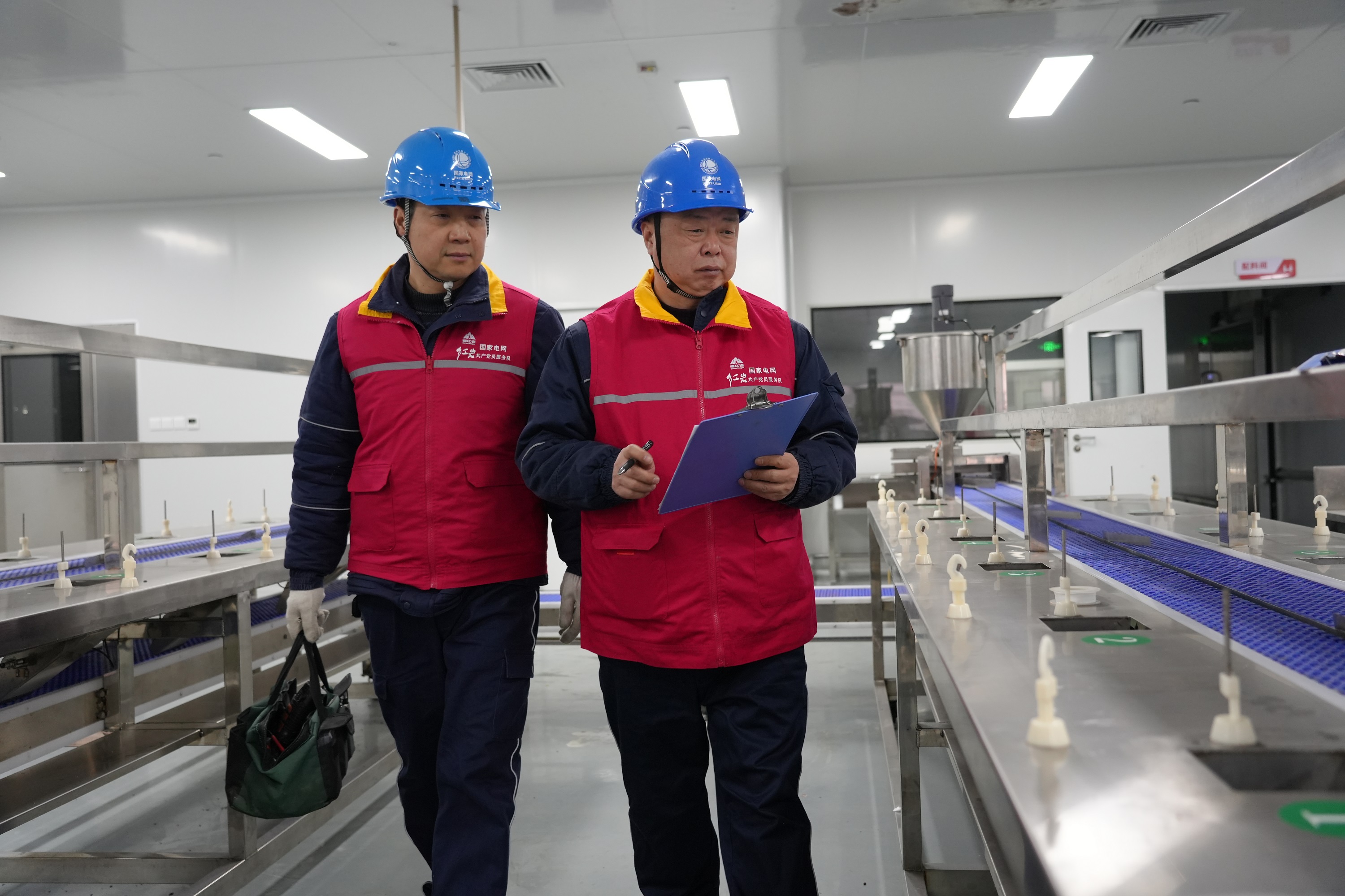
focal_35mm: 31
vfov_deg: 42.3
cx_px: 672
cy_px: 448
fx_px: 1158
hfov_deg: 60.3
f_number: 4
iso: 1600
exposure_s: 1/160
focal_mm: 31
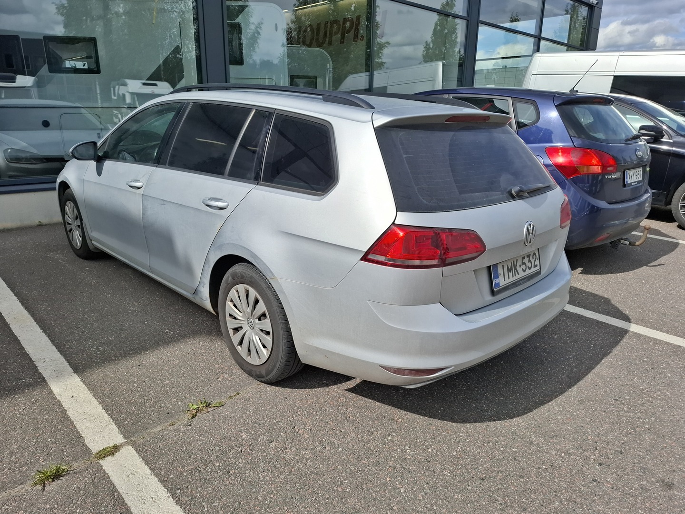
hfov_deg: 73.9
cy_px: 257
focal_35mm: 23
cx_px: 342
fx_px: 455
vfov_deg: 58.9
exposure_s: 1/3390
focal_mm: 5.54
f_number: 1.8
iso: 50
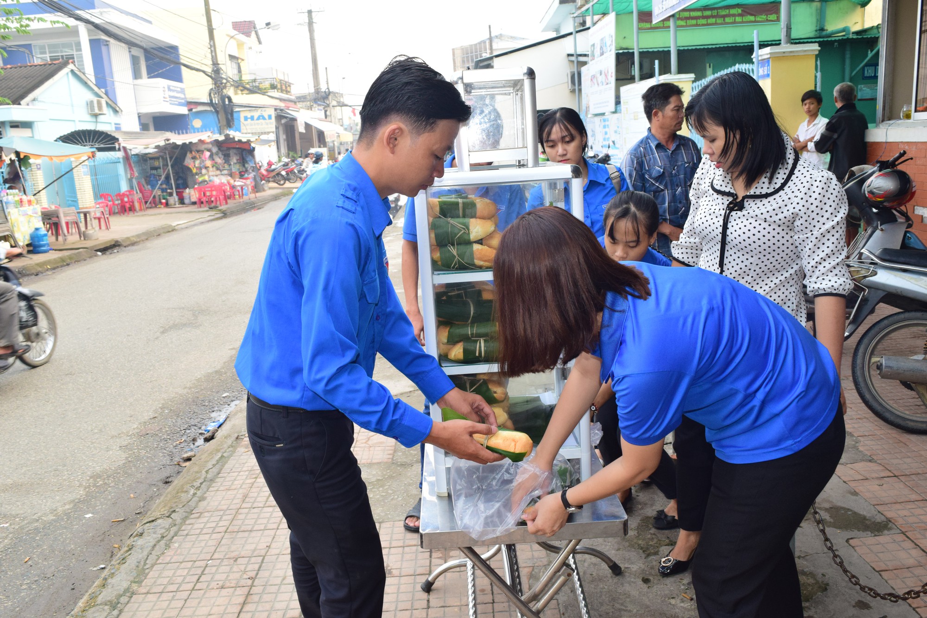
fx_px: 772
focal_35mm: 30
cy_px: 309
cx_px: 464
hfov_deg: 61.9
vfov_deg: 43.6
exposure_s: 1/160
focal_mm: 20
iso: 800
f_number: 8
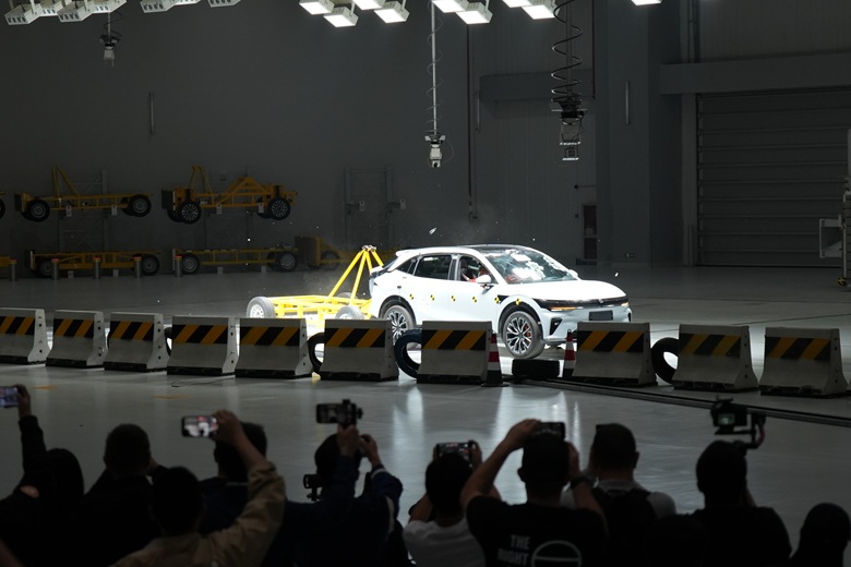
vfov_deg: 13.0
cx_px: 426
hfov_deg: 19.5
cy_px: 284
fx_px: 2482
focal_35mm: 105
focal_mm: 70
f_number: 2.8
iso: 800
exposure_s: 1/4000
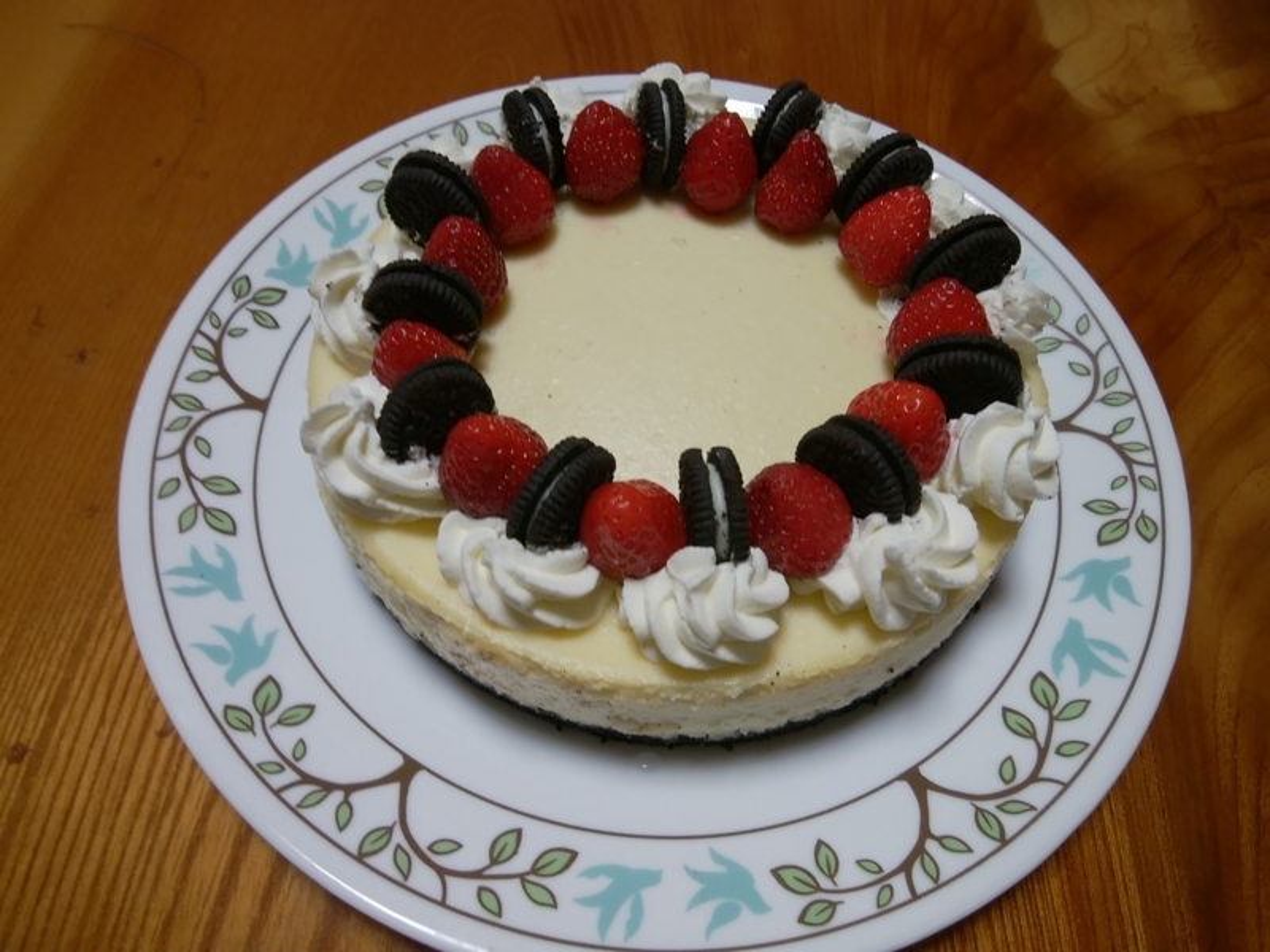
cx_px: 635
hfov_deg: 76.4
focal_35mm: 22
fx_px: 807
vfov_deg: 61.1
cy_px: 476
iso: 40
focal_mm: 3
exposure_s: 1/25
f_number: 2
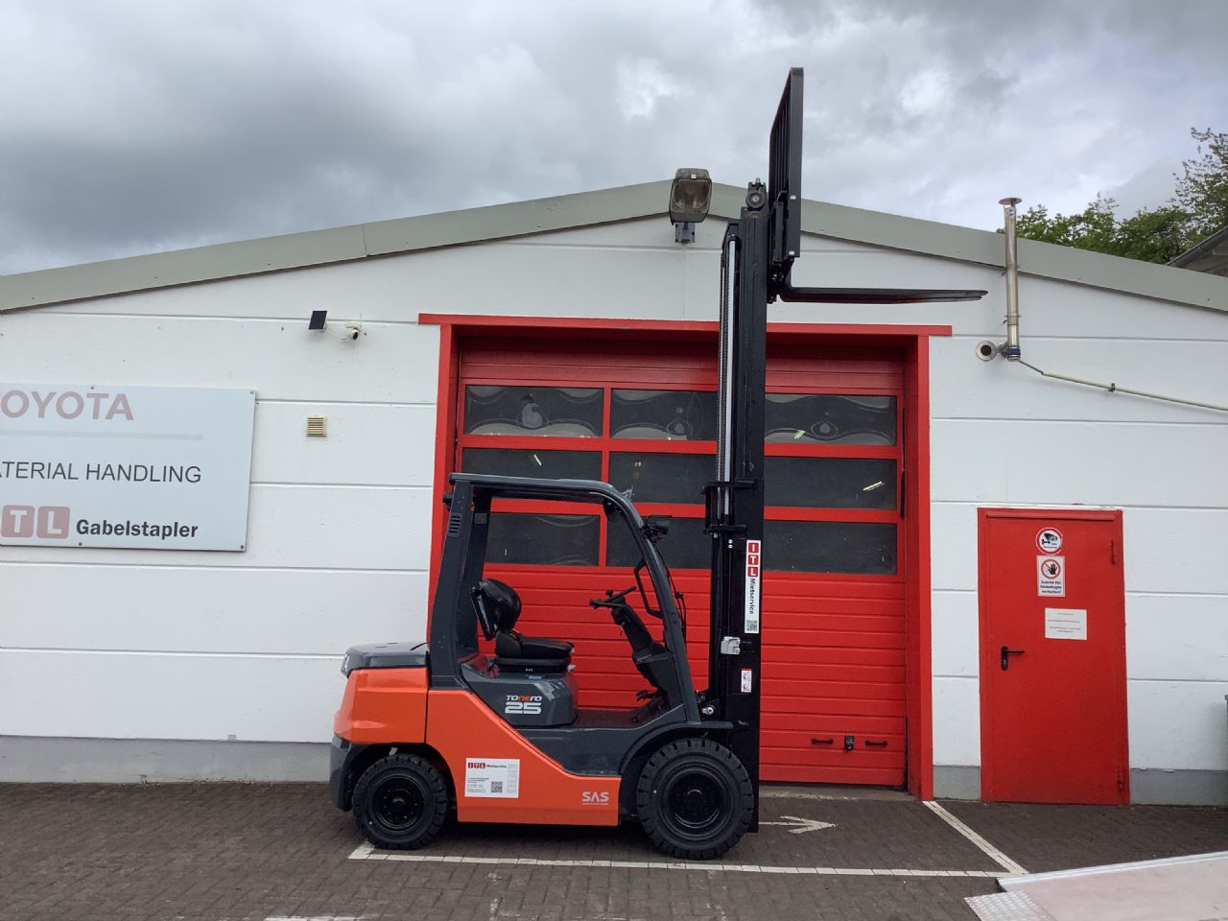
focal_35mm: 31
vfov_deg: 45.4
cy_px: 460
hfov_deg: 58.4
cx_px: 614
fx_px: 1100
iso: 25
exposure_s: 1/1006
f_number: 2.4
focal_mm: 3.3
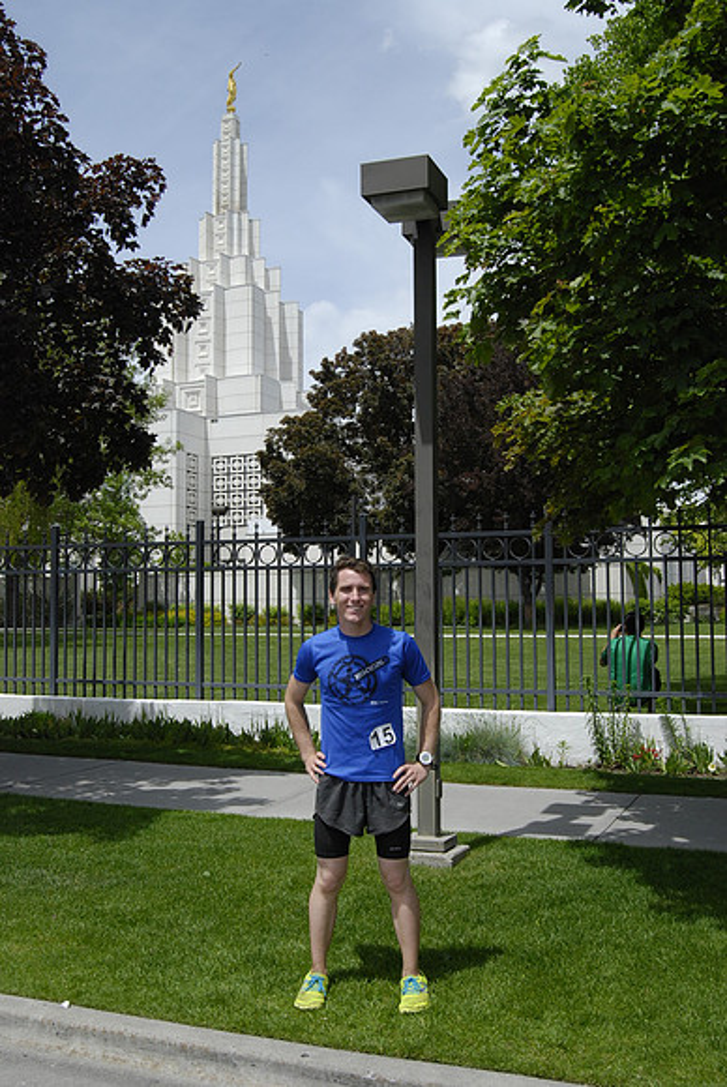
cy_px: 544
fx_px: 1178
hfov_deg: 34.3
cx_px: 364
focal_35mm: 39
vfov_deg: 49.5
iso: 400
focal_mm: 26
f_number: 10
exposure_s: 1/800
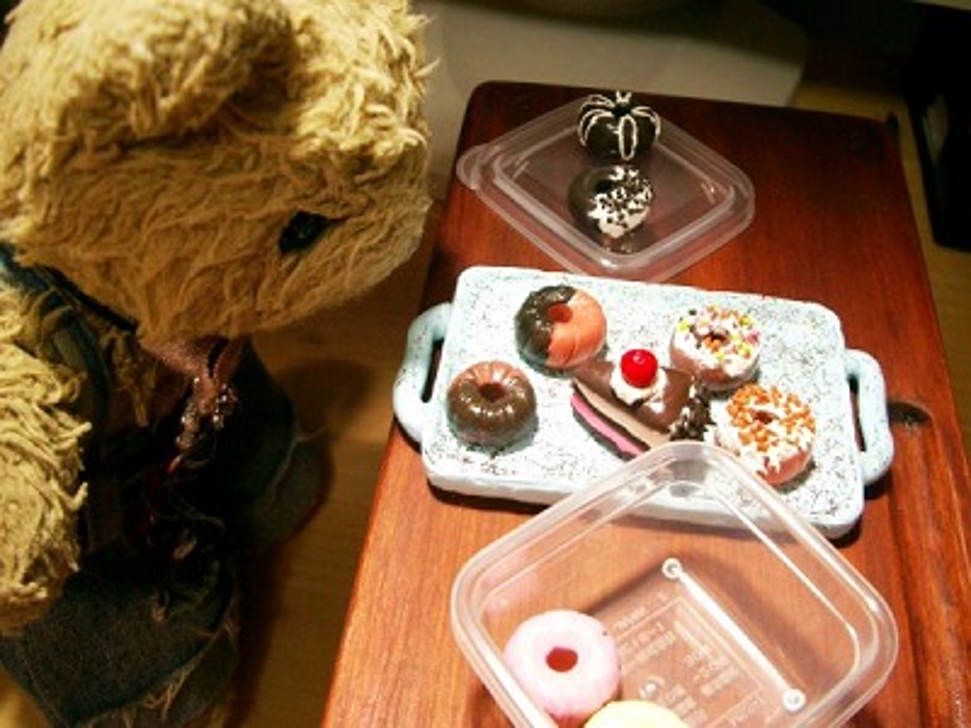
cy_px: 364
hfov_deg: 50.1
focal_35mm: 37
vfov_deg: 38.7
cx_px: 486
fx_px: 1038
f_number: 2.6
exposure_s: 1/13
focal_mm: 7.6
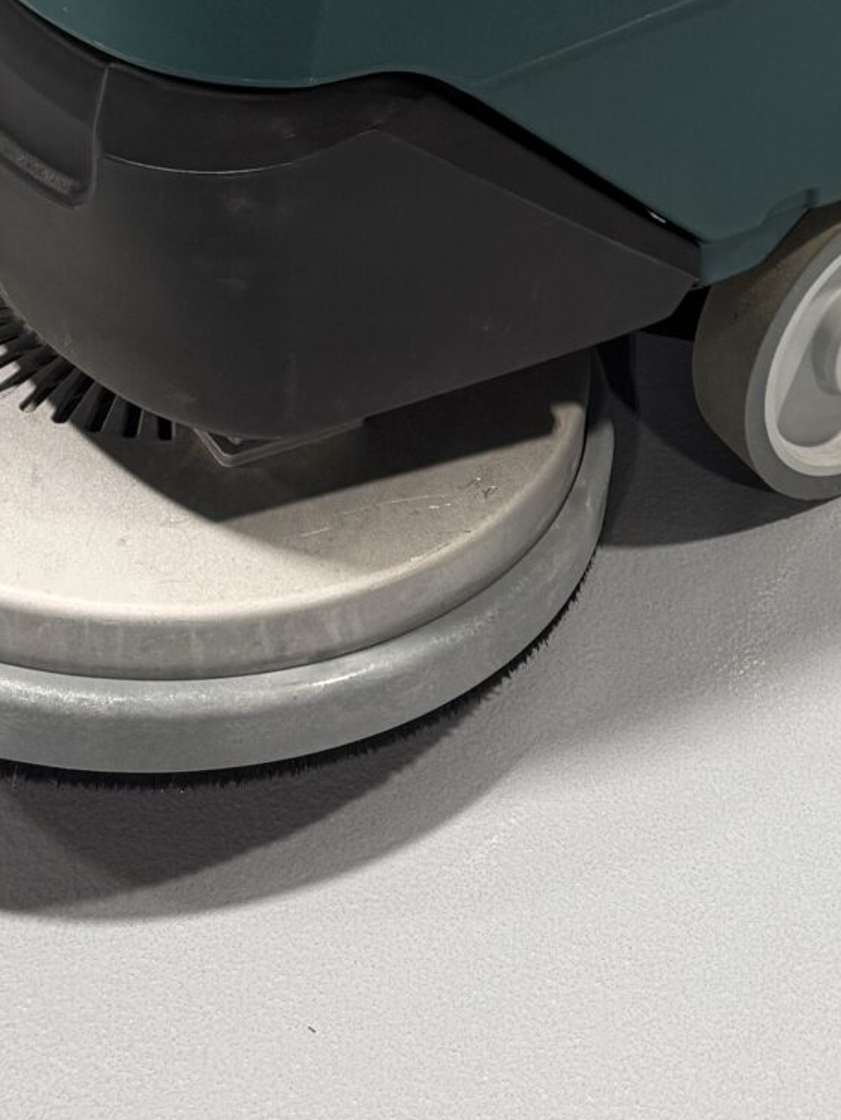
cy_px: -715
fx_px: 2656
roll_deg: -0.2
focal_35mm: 82
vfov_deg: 19.6
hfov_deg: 17.9
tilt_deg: -20.4
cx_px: 643
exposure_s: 1/60
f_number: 1.78
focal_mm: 6.76
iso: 160
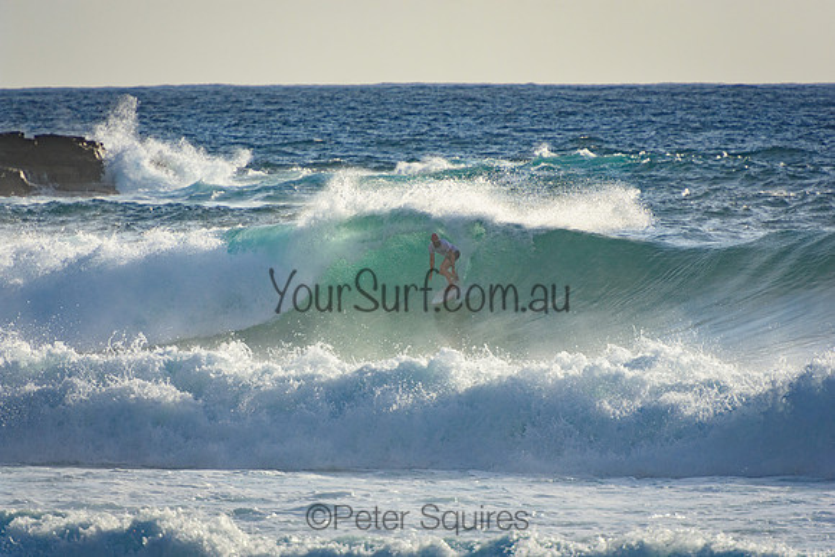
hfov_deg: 3.5
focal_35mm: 585
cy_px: 278
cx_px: 418
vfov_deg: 2.4
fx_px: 13571
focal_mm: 390
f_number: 5.6
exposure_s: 1/2000
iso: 280
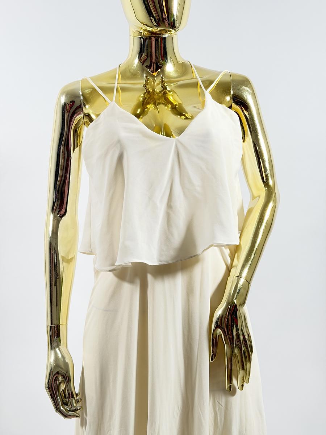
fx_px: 603
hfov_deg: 30.3
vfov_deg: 39.7
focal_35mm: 48
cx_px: 163
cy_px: 218
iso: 200
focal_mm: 6.76
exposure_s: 1/60
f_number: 1.78
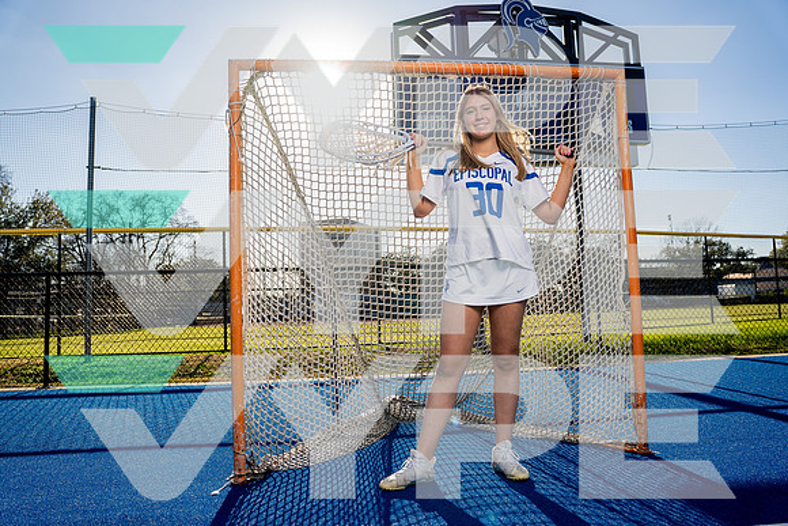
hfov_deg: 67.4
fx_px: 591
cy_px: 263
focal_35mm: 27
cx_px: 394
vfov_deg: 48.0
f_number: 4
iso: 100
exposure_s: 1/800
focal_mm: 27
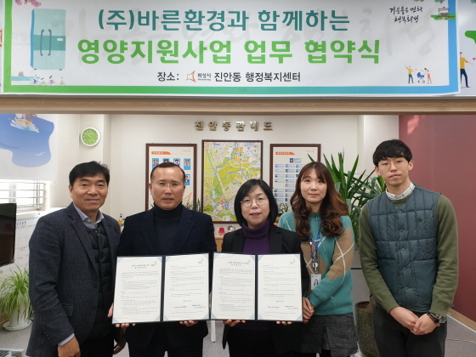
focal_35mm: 26
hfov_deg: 67.3
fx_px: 358
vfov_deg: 53.1
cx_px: 238
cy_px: 178
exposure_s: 1/60
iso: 64
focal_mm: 4.3
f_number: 2.4
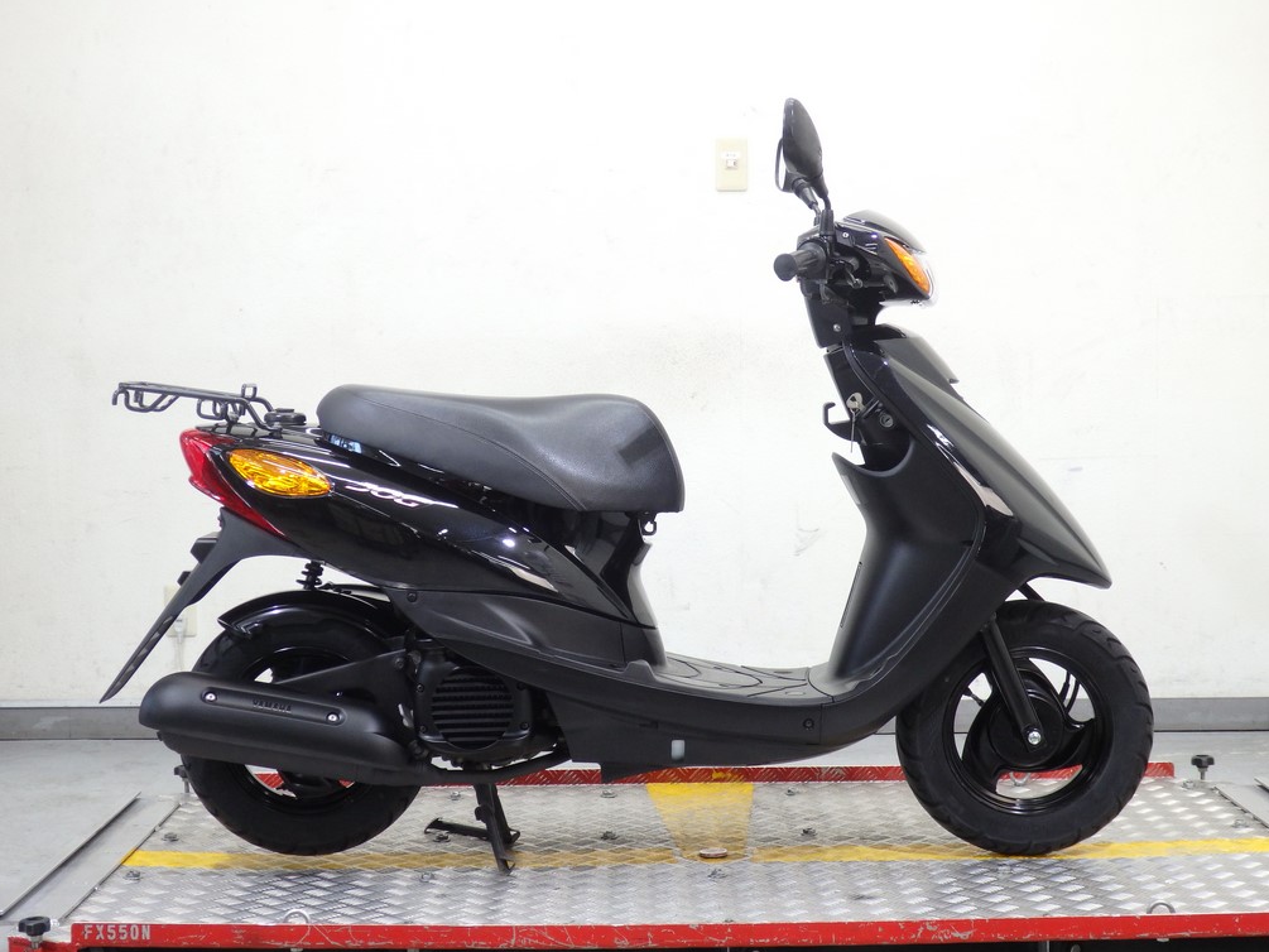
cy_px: 480
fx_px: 2017
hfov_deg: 34.9
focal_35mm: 55
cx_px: 626
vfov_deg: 26.6
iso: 250
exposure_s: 1/50
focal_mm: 9.8
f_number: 4.1
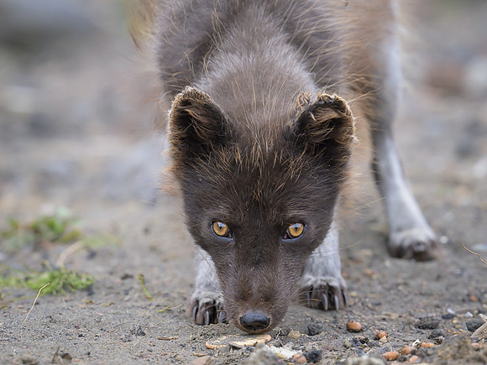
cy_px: 207
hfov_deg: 2.9
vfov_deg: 2.2
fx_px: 9668
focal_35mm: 687
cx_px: 241
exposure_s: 1/1600
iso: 1600
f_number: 6.3
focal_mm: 560
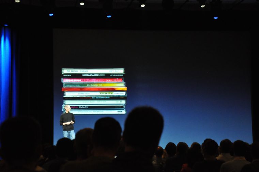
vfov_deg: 15.7
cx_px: 130
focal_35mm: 87
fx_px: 625
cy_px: 86
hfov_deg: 23.4
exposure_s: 1/30
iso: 2200
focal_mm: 58
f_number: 5
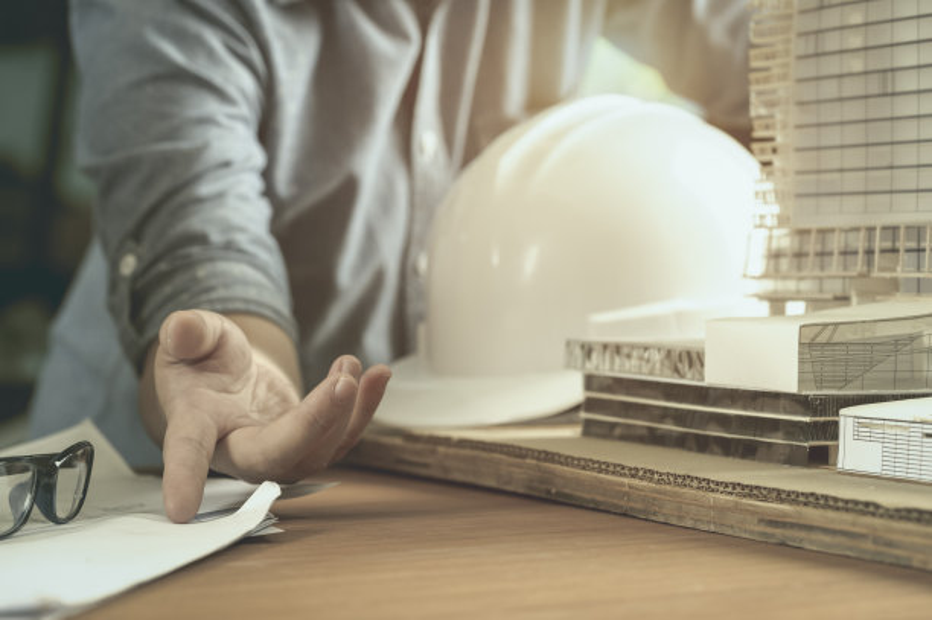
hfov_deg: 23.7
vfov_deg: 15.9
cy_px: 310
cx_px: 466
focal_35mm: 86
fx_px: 2225
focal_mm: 86
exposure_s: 1/125
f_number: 8
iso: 200
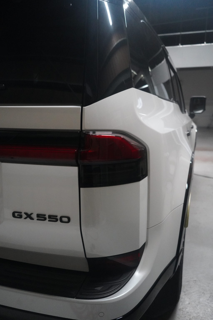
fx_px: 257
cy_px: 160
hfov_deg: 45.0
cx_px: 106
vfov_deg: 63.7
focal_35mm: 29
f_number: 4
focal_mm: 29
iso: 12800
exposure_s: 1/160
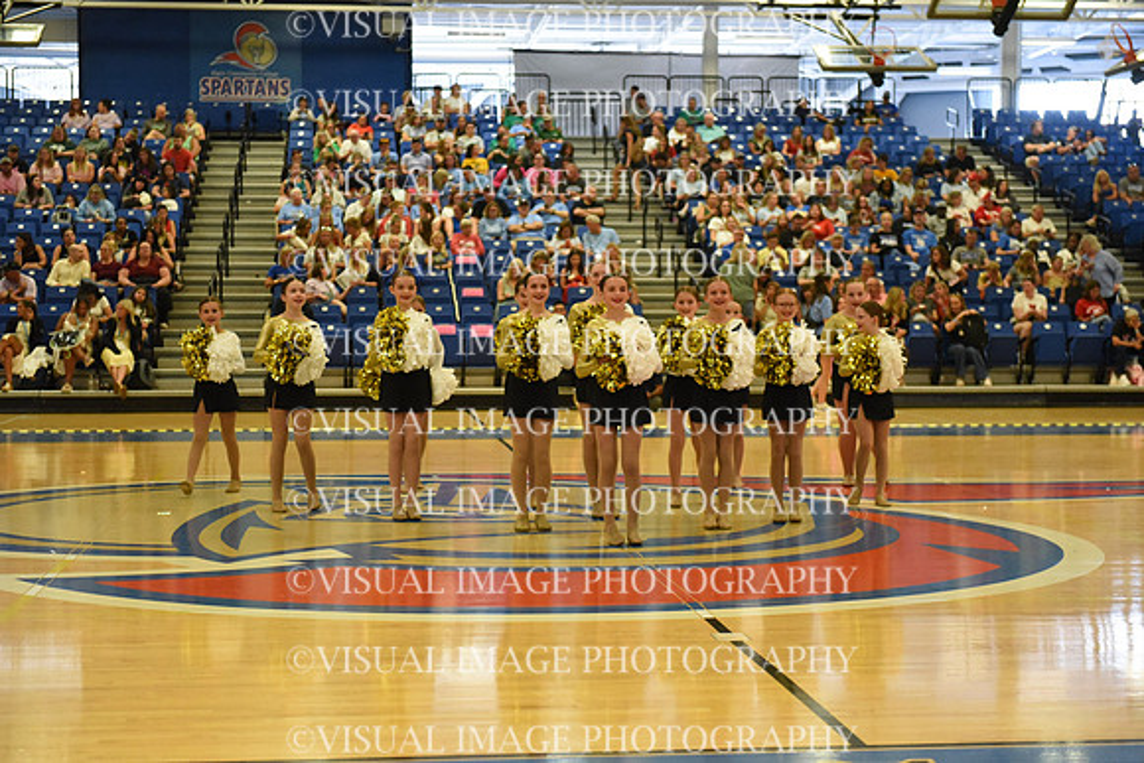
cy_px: 382
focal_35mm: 70
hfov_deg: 28.8
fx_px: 2225
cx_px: 572
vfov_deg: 19.5
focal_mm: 70
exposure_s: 1/1000
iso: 8000
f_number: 2.8
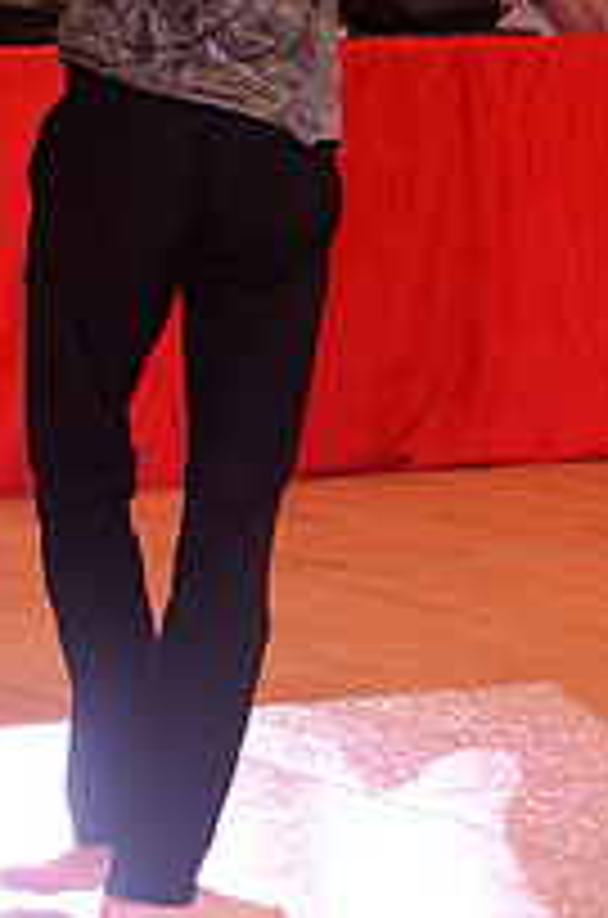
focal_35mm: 341
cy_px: -176
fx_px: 8682
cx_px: 205
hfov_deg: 4.0
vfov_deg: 6.0
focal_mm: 120
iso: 2000
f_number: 4.5
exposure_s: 1/250
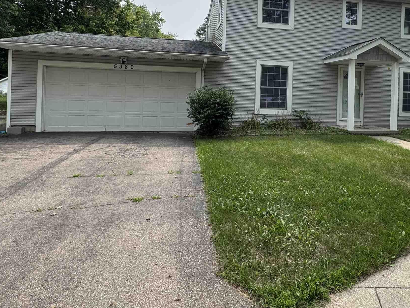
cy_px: 91
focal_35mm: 26
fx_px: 308
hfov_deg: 66.7
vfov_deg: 51.6
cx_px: 244
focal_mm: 2.22
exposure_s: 1/646
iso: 40
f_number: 2.2
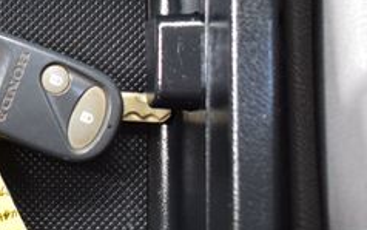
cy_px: 97
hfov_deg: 9.1
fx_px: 2265
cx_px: -77
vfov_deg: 5.8
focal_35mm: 226
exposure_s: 1/15
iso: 400
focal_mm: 55
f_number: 6.3
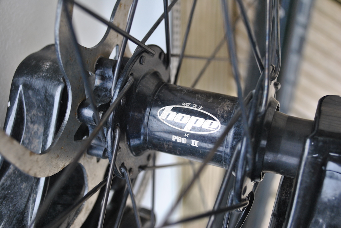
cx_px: 170
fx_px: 427
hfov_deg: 43.6
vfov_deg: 29.9
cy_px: 114
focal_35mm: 45
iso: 400
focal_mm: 30
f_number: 4.5
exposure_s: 1/60
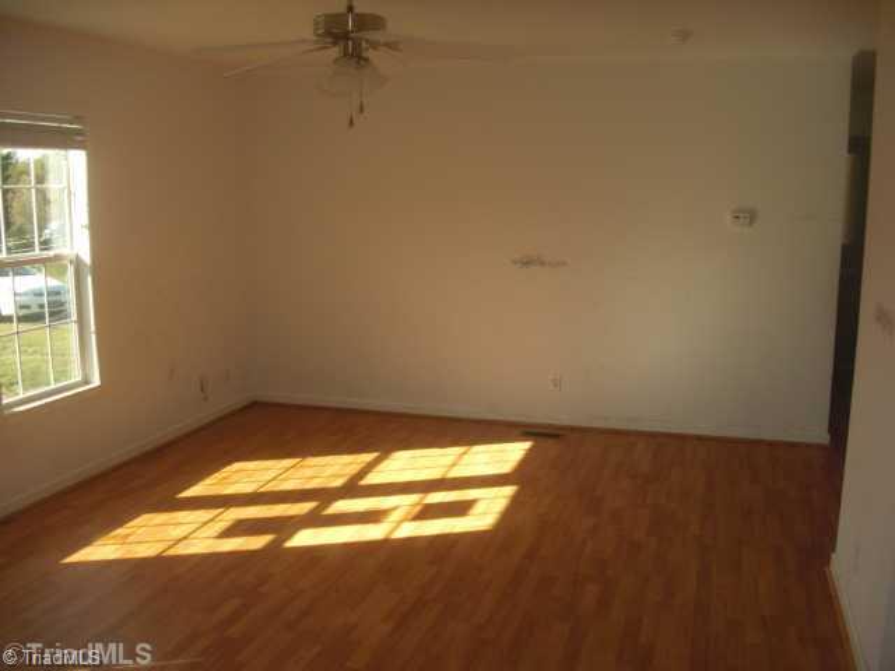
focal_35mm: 36
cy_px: 336
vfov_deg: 39.7
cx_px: 448
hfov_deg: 51.4
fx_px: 931
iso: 50
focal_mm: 6.3
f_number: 2.8
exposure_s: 1/125
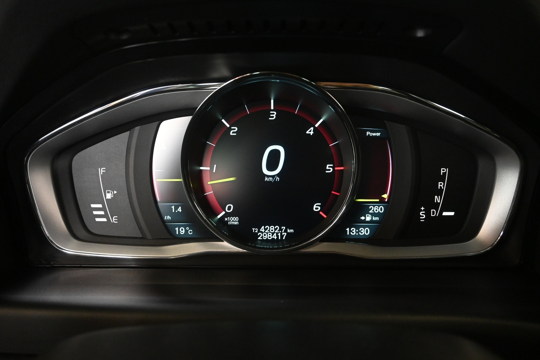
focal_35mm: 30
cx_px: 270
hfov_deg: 61.9
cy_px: 180
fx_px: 450
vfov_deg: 43.6
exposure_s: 1/80
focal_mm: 20
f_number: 4.5
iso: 3200
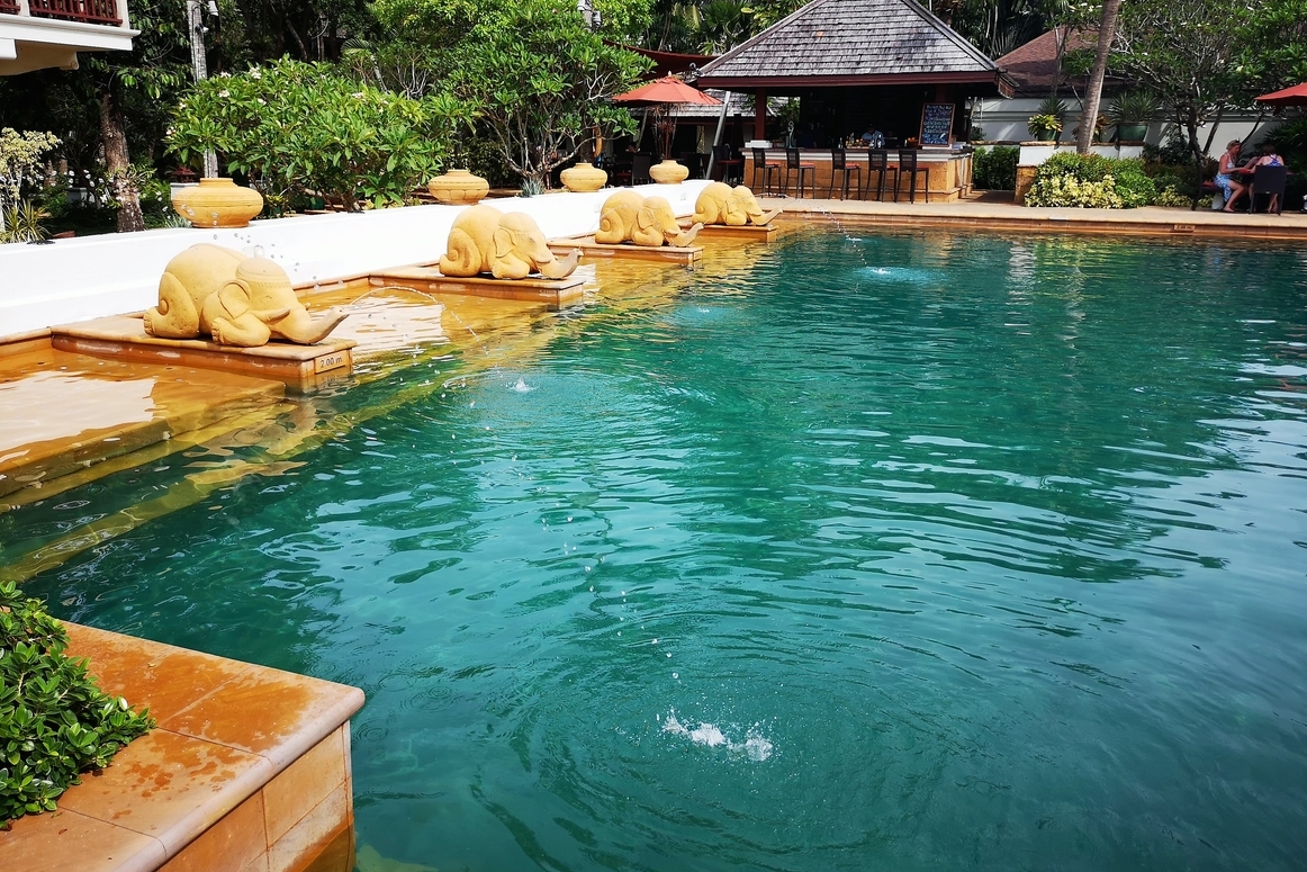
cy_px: 393
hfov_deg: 63.6
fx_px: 1053
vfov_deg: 44.9
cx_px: 670
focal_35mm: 29
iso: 50
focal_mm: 3.95
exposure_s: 1/1153
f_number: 1.8
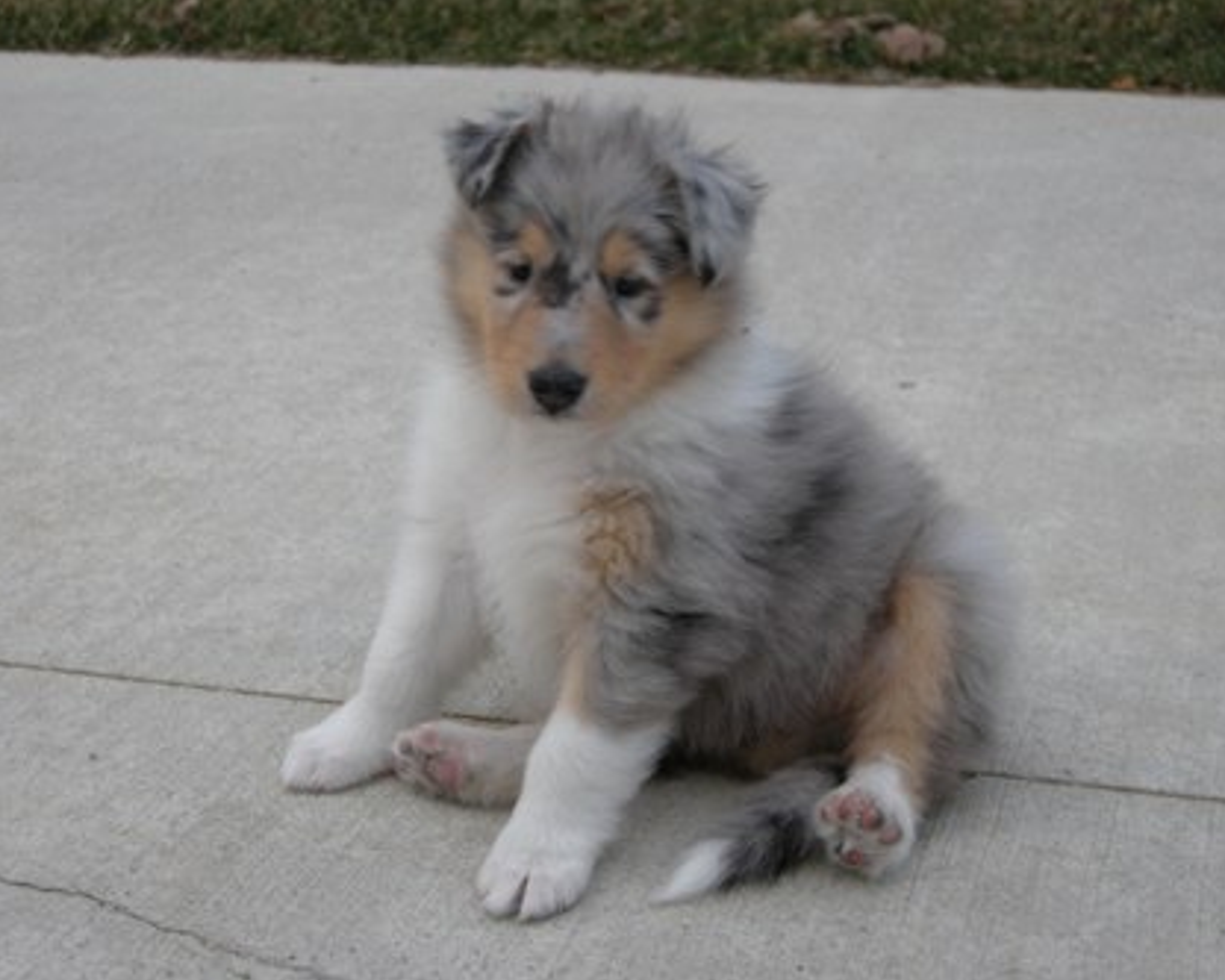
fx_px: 2285
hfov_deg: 30.0
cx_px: 627
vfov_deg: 24.2
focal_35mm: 63
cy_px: 489
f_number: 3.5
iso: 69
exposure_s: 1/59.5
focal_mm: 12.9
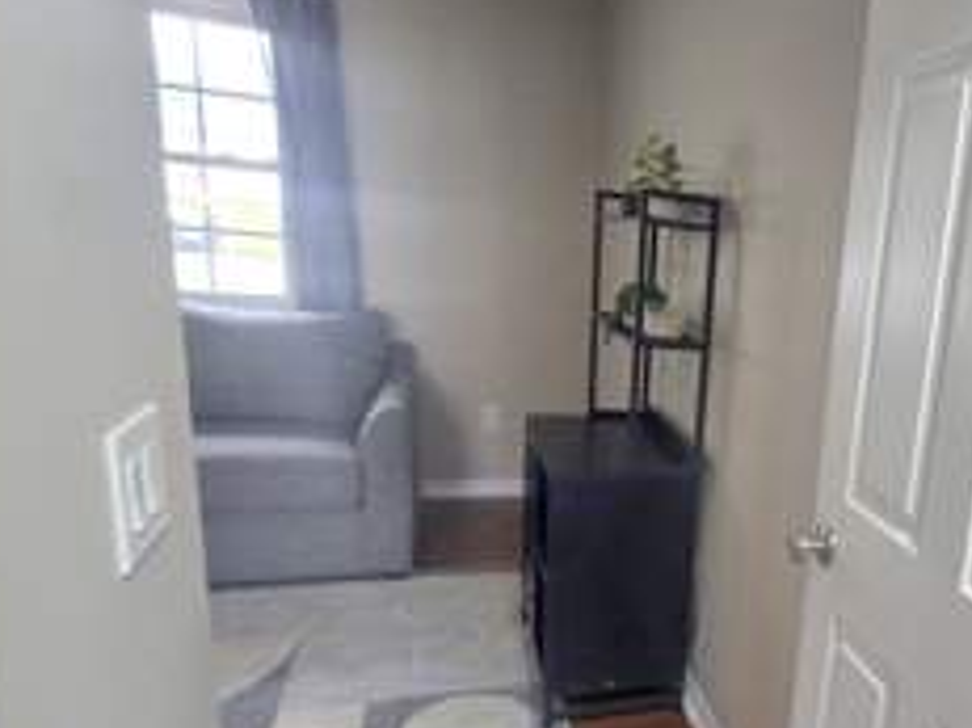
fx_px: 758
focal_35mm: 27
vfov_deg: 50.7
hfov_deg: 58.7
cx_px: 816
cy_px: 461
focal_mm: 2.2
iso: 200
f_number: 2.2
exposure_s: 1/60.2
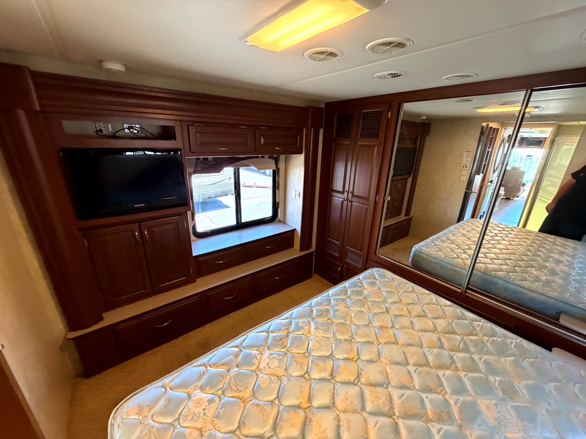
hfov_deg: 102.1
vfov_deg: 85.7
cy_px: 220
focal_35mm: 14
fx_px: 237
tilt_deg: -22.1
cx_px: 293
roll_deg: -1.6
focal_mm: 2.22
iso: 500
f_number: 2.2
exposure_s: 1/60
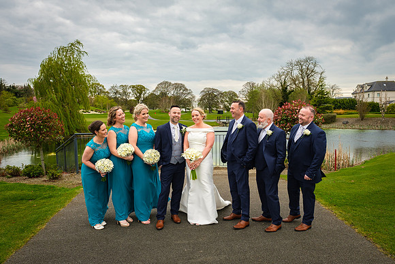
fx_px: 277
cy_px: 139
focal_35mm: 25
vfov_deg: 50.8
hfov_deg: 70.9
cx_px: 194
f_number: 6.4
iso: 320
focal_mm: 16
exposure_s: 1/200
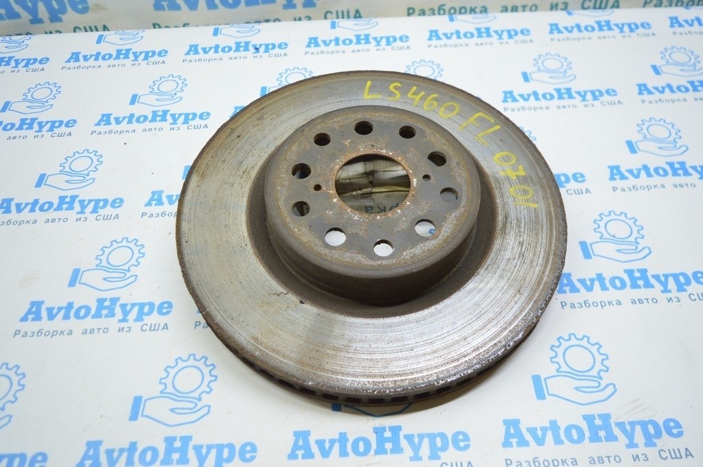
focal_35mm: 30
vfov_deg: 43.5
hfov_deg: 62.0
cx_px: 352
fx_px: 585
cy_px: 234
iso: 400
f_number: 3.8
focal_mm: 20
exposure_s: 1/50
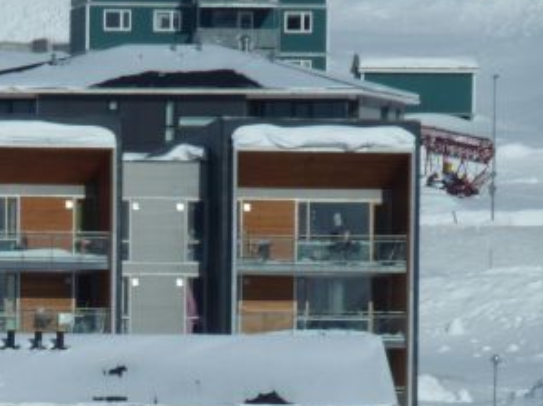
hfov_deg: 2.5
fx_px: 12633
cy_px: 466
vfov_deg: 1.8
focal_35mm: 806
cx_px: 144
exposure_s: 1/1600
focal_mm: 49.2
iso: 80
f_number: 6.3
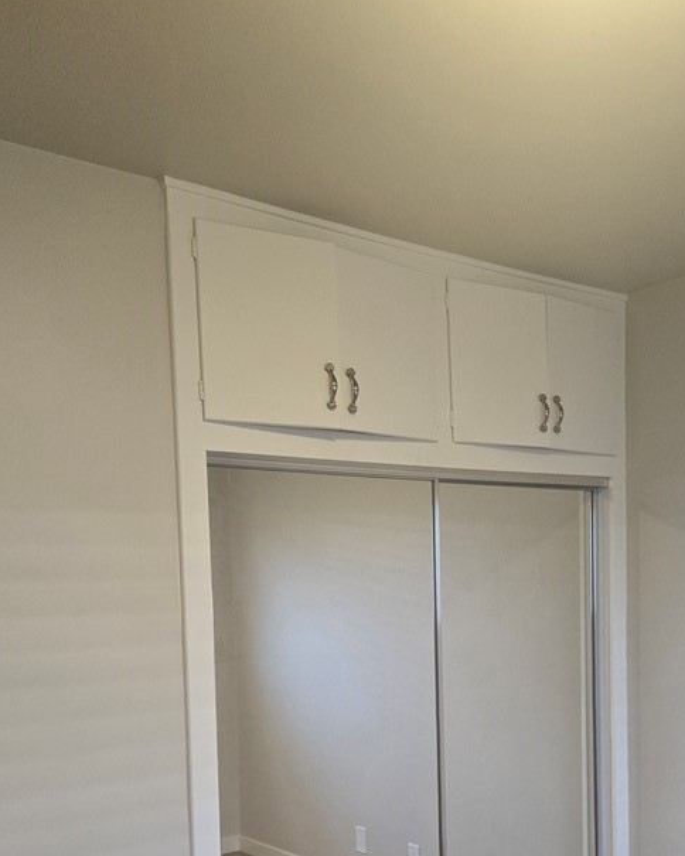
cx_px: 429
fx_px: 963
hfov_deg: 38.9
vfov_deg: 45.9
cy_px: 664
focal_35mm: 38
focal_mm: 5.4
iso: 250
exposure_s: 1/120
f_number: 1.8
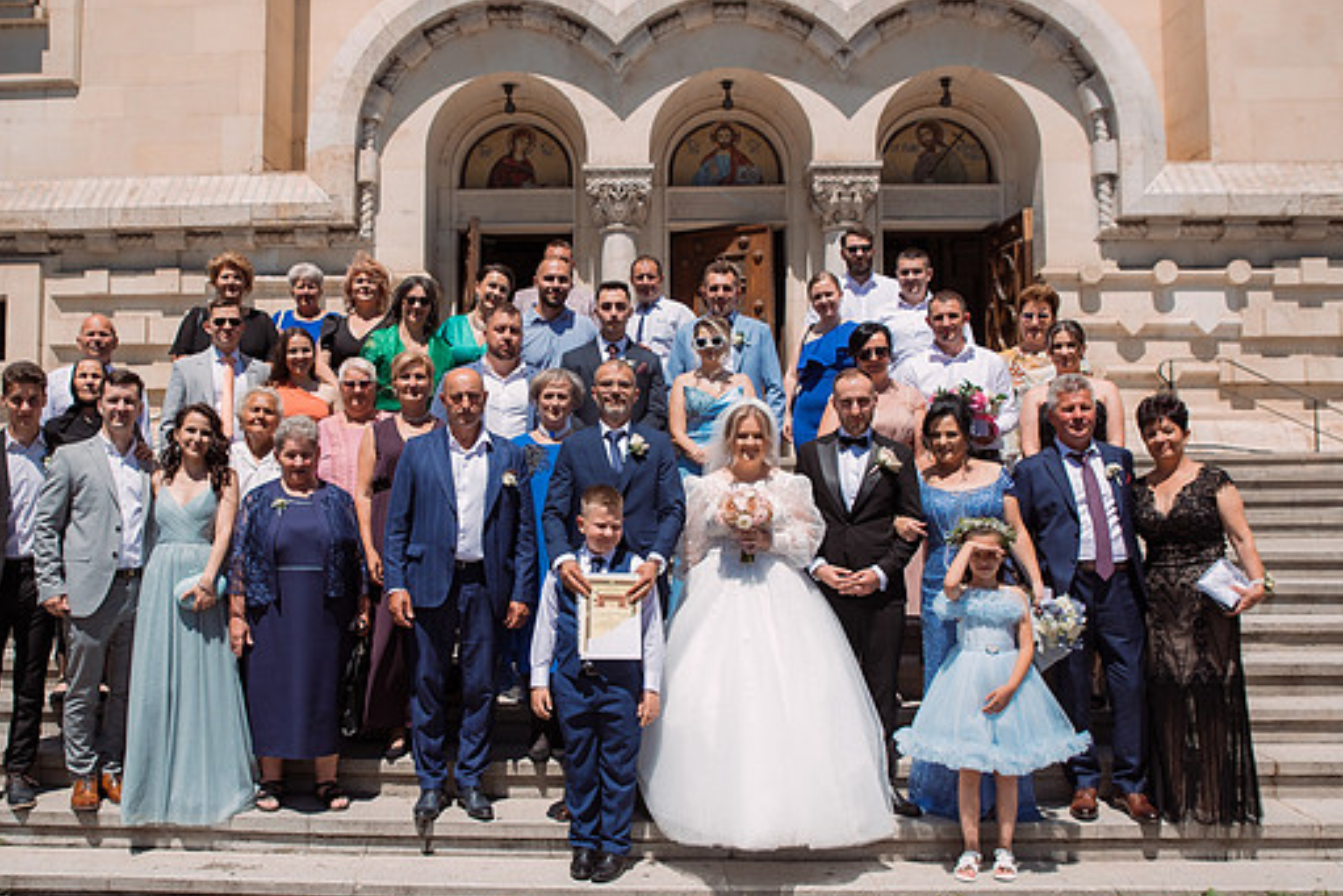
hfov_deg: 54.3
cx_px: 598
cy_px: 442
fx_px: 1306
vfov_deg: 37.9
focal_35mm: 35
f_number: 4
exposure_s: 1/2500
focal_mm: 29
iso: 200
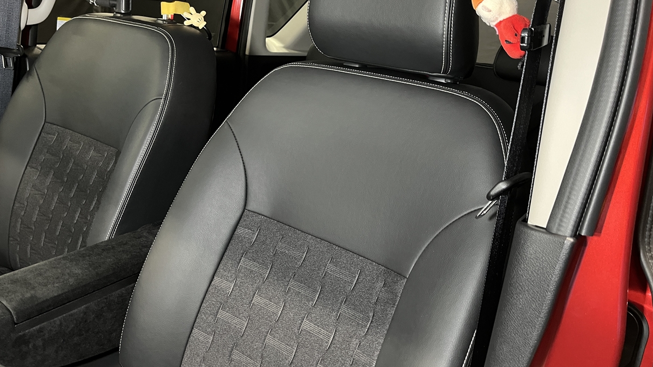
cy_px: 136
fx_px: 519
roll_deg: -7.6
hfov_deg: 64.3
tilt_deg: -11.4
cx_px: 319
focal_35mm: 30
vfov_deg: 38.7
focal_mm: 5.1
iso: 500
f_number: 1.6
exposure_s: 1/30
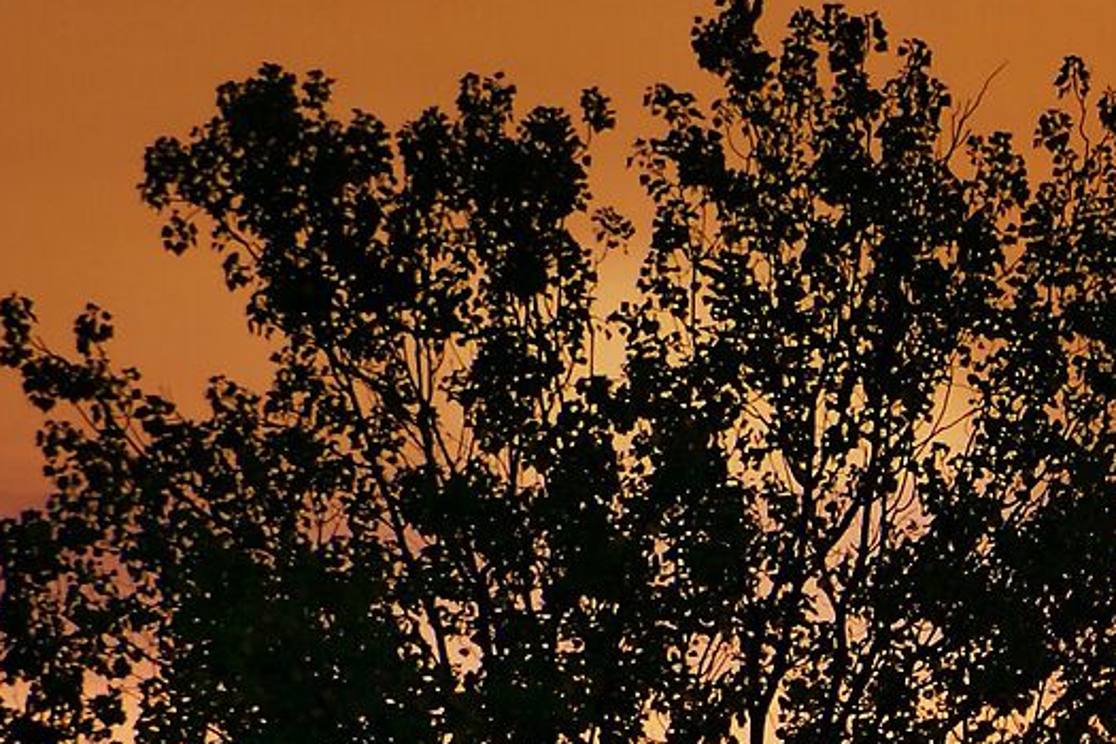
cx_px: 2355
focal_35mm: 343
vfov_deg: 4.0
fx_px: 10632
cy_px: 1178
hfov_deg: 5.8
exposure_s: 1/170
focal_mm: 50
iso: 400
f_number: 9
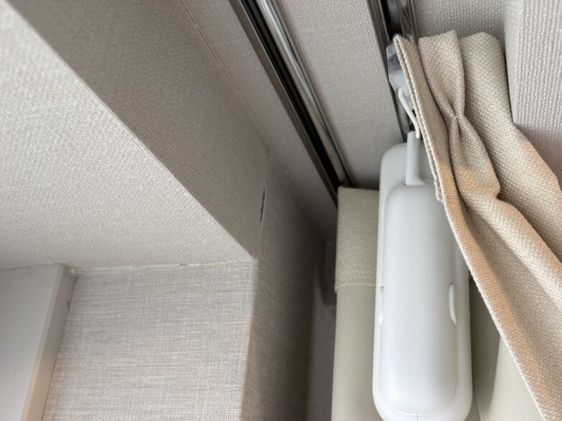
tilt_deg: +21.8
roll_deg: -1.3
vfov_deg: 41.4
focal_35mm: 34
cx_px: 350
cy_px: 272
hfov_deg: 53.4
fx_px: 552
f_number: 1.6
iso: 50
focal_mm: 5.96
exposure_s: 1/121
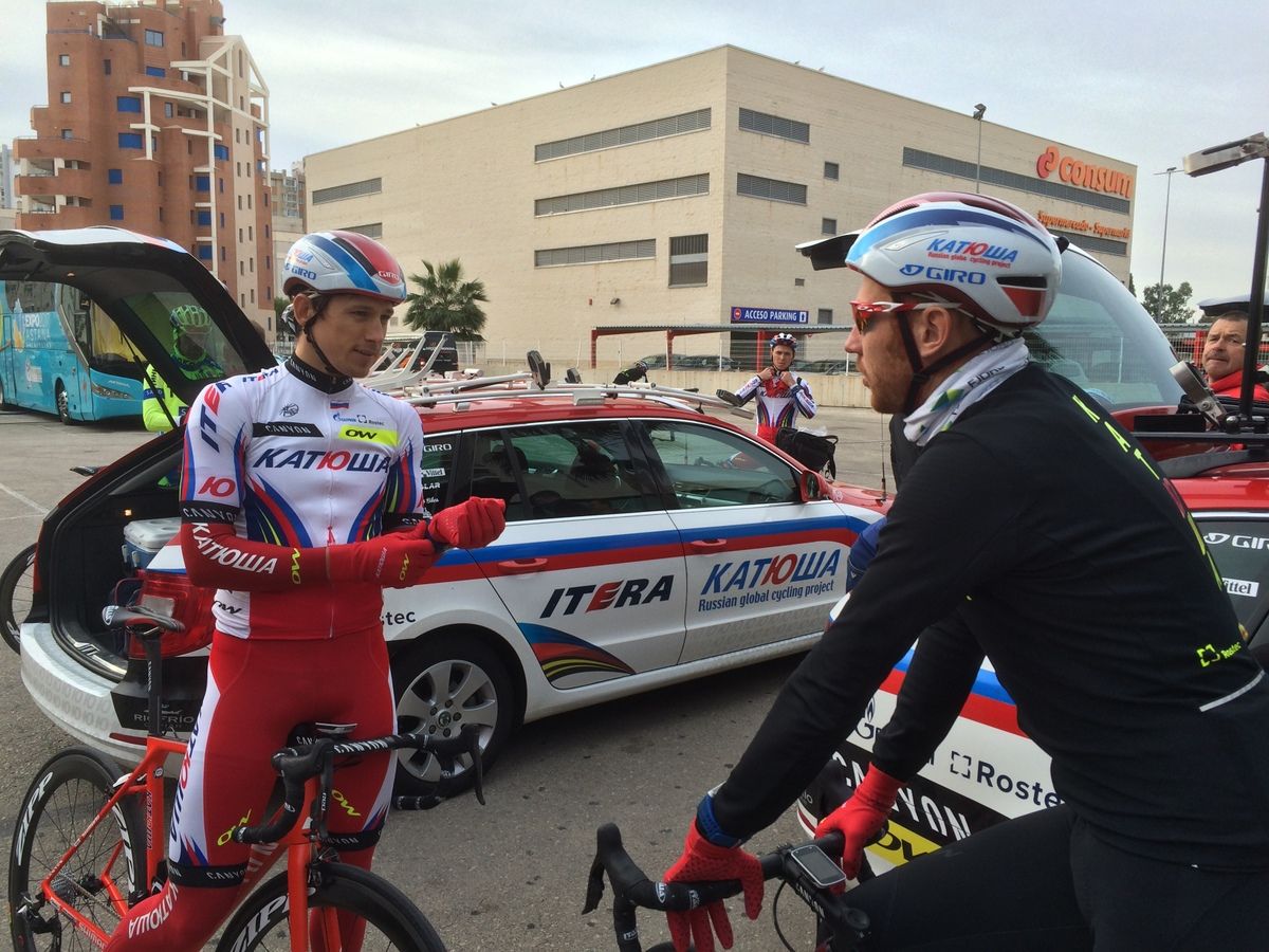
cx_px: 634
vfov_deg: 48.2
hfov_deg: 61.7
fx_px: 1063
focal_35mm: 29
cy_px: 476
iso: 32
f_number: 2.2
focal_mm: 4.15
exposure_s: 1/586
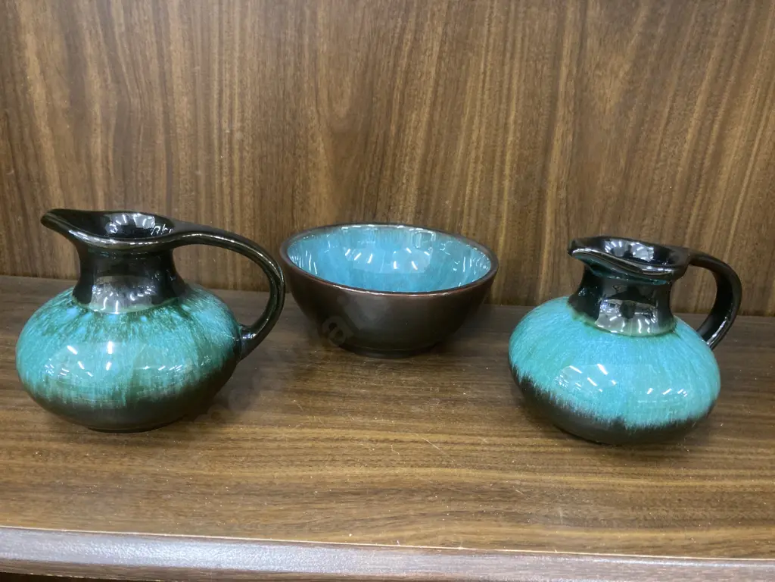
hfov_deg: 63.4
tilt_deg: -21.4
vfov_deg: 49.7
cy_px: 291
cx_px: 388
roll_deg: -4.3
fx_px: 627
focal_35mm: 28
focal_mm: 3.99
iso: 400
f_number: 1.8
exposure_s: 1/25
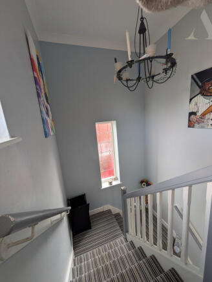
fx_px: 114
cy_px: 141
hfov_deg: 85.7
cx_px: 106
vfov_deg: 102.0
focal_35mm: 14
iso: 91
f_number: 2.2
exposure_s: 1/100
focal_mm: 1.83
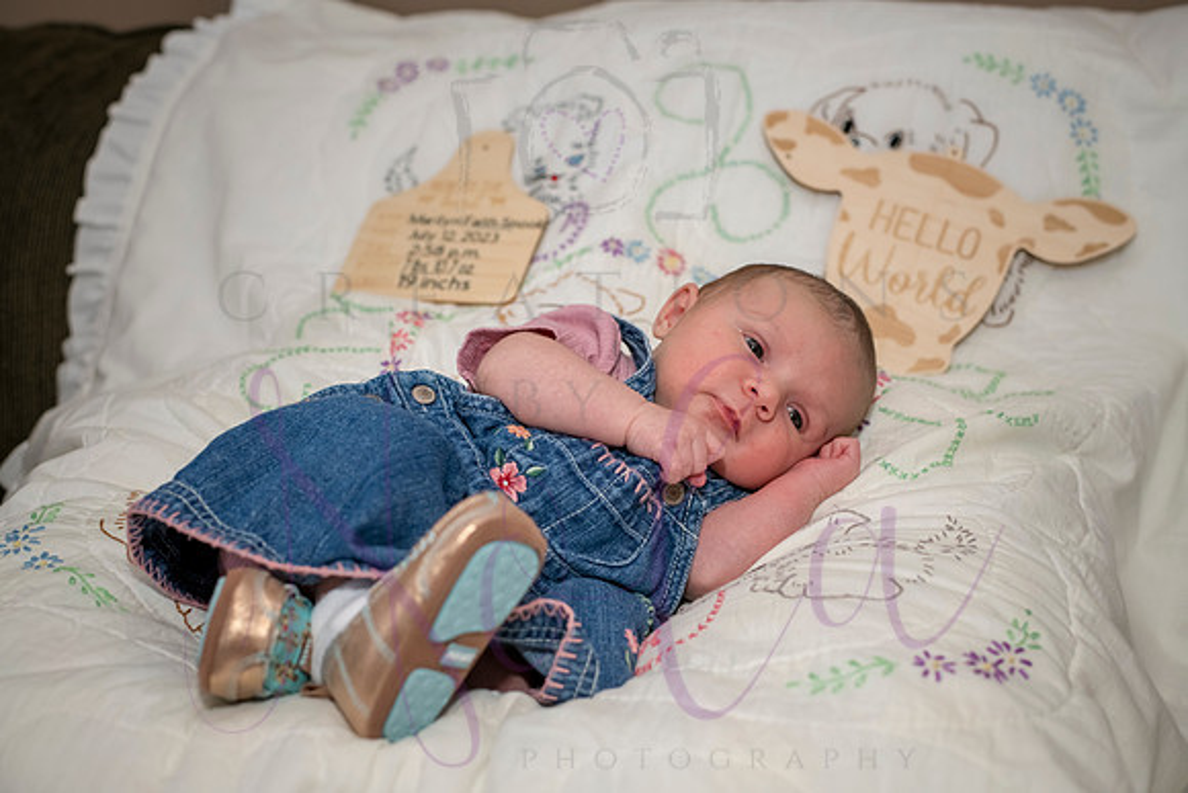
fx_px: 1650
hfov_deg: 39.6
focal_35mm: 50
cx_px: 594
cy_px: 396
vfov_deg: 27.0
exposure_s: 1/250
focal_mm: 50
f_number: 4
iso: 800
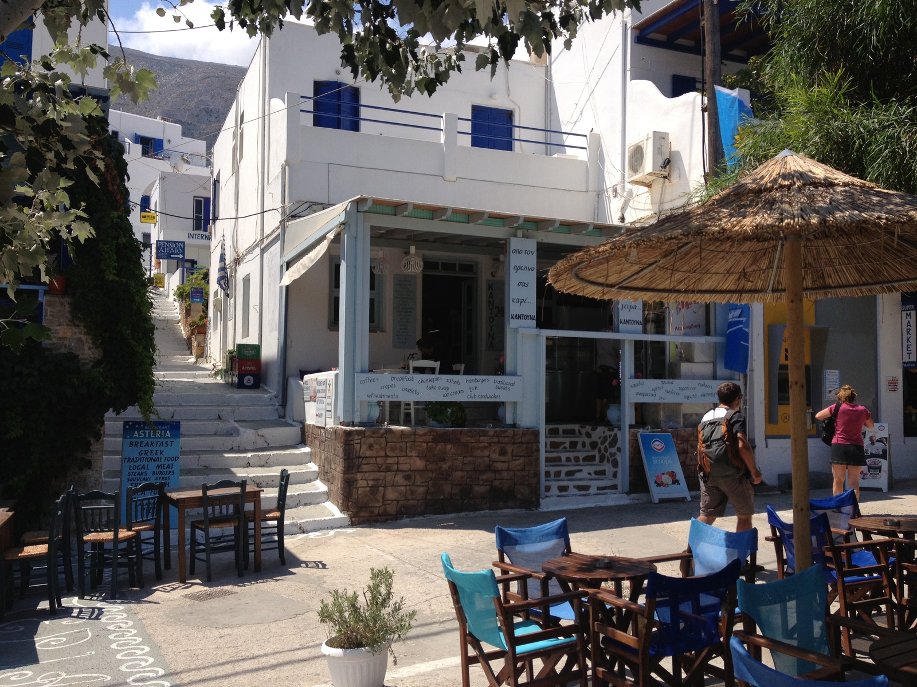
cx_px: 458
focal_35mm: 35
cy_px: 344
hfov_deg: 52.6
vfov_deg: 40.7
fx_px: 927
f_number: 2.4
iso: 50
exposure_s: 1/1783
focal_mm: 4.28
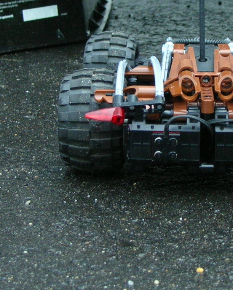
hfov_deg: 14.2
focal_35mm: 108
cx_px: 174
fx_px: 930
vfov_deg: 17.7
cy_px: 81
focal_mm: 6.2
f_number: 2.7
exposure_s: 1/125
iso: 50
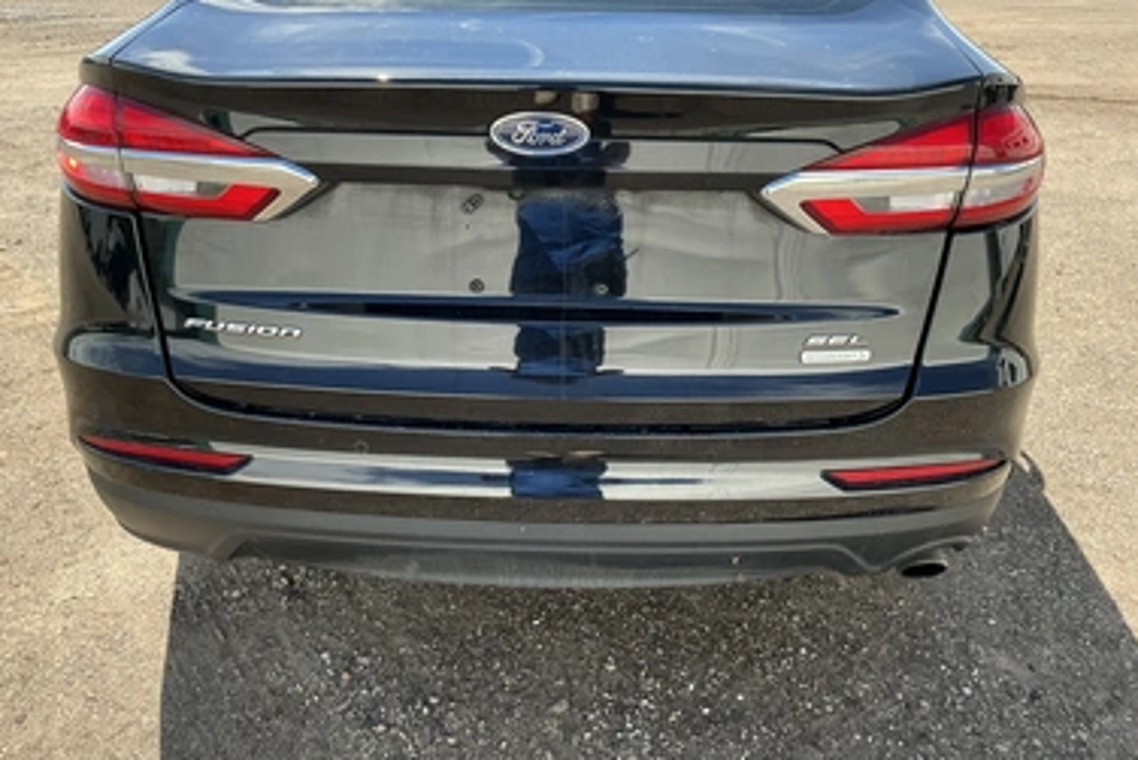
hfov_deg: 60.3
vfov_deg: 42.3
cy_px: 333
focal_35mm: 31
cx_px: 572
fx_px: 980
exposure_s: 1/367
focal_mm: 3
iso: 25
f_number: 1.8
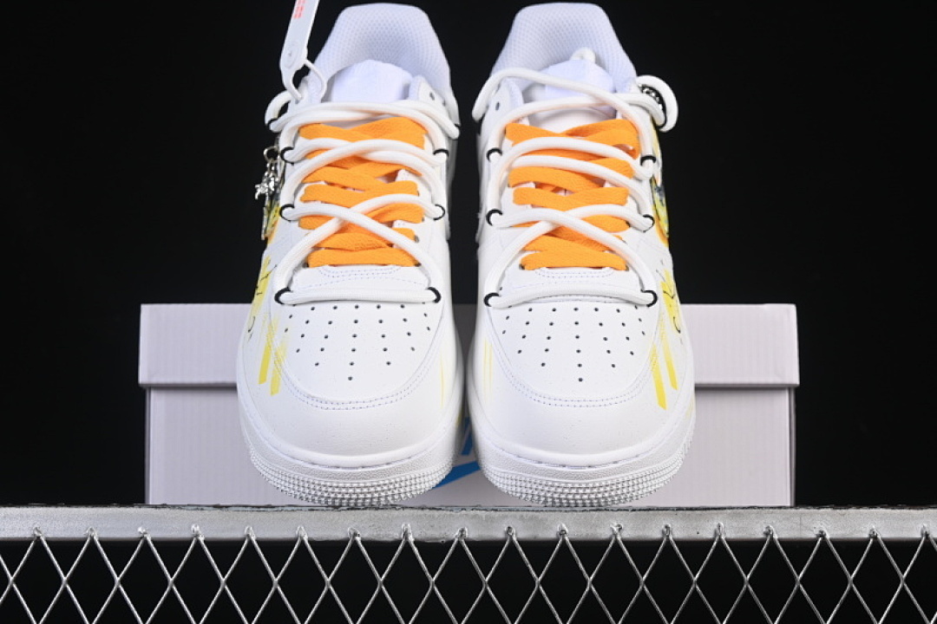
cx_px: 468
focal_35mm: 75
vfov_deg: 18.2
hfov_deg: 27.0
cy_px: 312
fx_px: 1952
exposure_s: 1/80
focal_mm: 50
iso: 160
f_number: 8
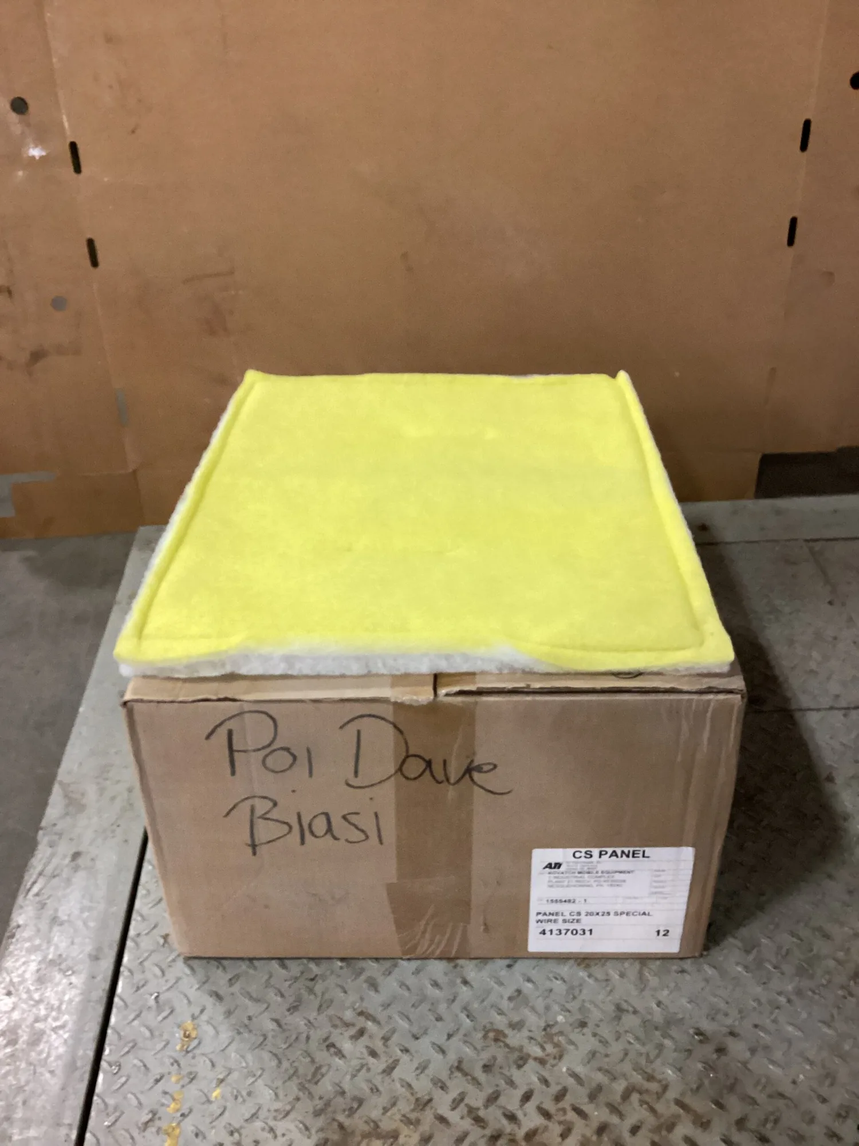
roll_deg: +4.0
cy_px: 573
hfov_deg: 45.4
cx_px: 430
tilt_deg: -35.4
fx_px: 1026
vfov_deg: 58.4
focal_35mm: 31
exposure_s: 1/40
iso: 400
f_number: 2.4
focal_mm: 3.3
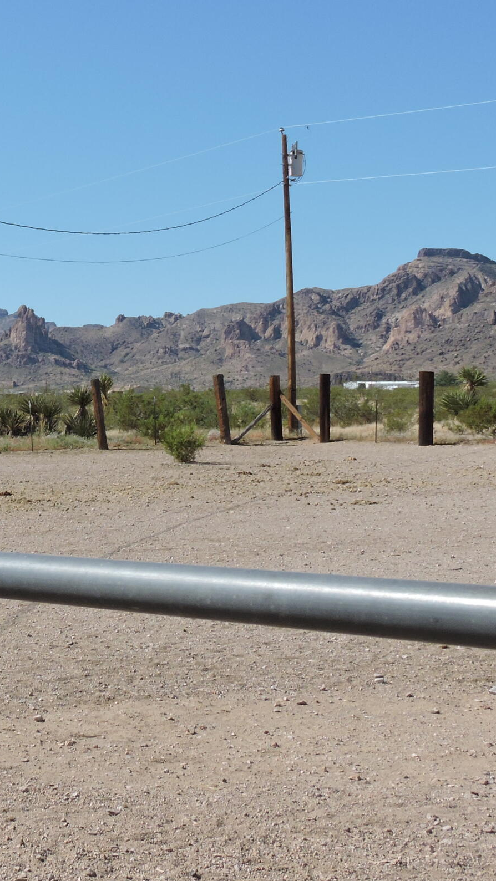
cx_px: -71
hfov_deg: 16.2
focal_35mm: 72
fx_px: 1683
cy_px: 309
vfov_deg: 29.2
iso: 100
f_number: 3.8
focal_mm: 6.3
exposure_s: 1/1250
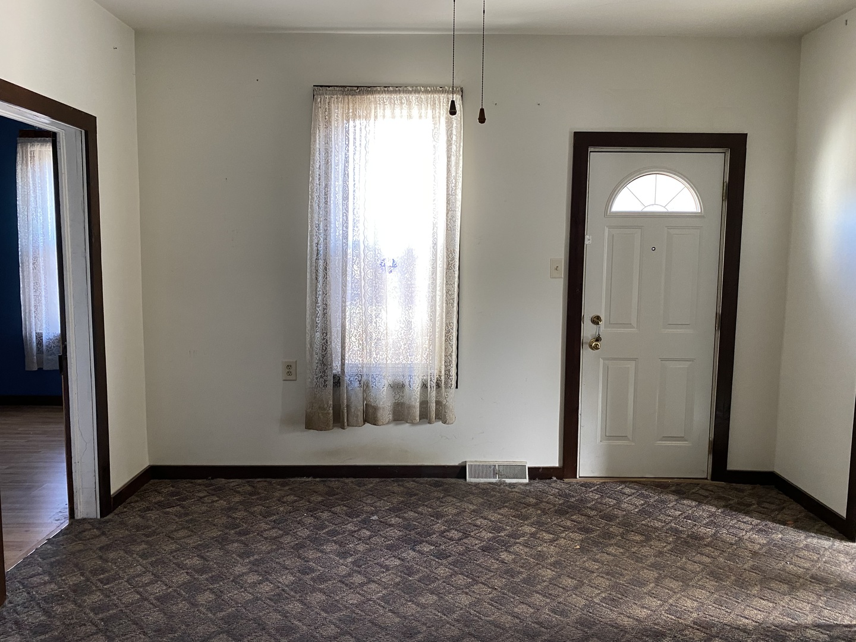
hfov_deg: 67.3
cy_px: 321
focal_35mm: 26
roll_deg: -0.6
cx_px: 428
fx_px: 643
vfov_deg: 53.1
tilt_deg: -5.5
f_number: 1.8
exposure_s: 1/60
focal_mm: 4.25
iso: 200
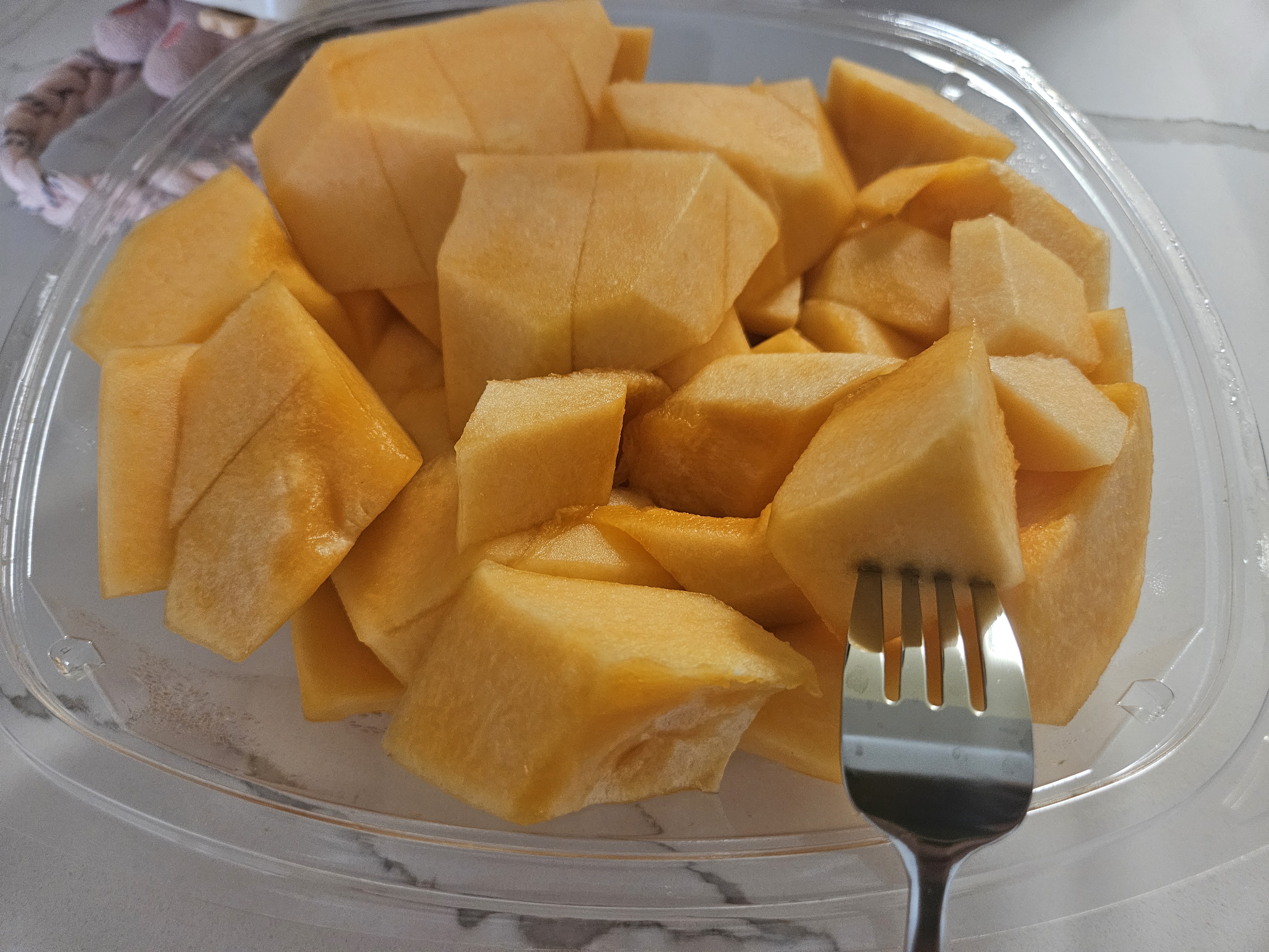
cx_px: 634
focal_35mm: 23
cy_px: 476
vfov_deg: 58.9
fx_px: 843
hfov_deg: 73.9
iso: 400
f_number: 1.8
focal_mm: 5.4
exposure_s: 1/120
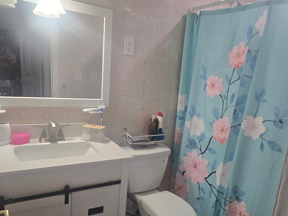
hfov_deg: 61.5
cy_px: 131
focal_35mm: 29
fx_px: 241
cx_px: 161
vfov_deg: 47.9
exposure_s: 1/120
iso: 160
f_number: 1.7
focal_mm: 6.3
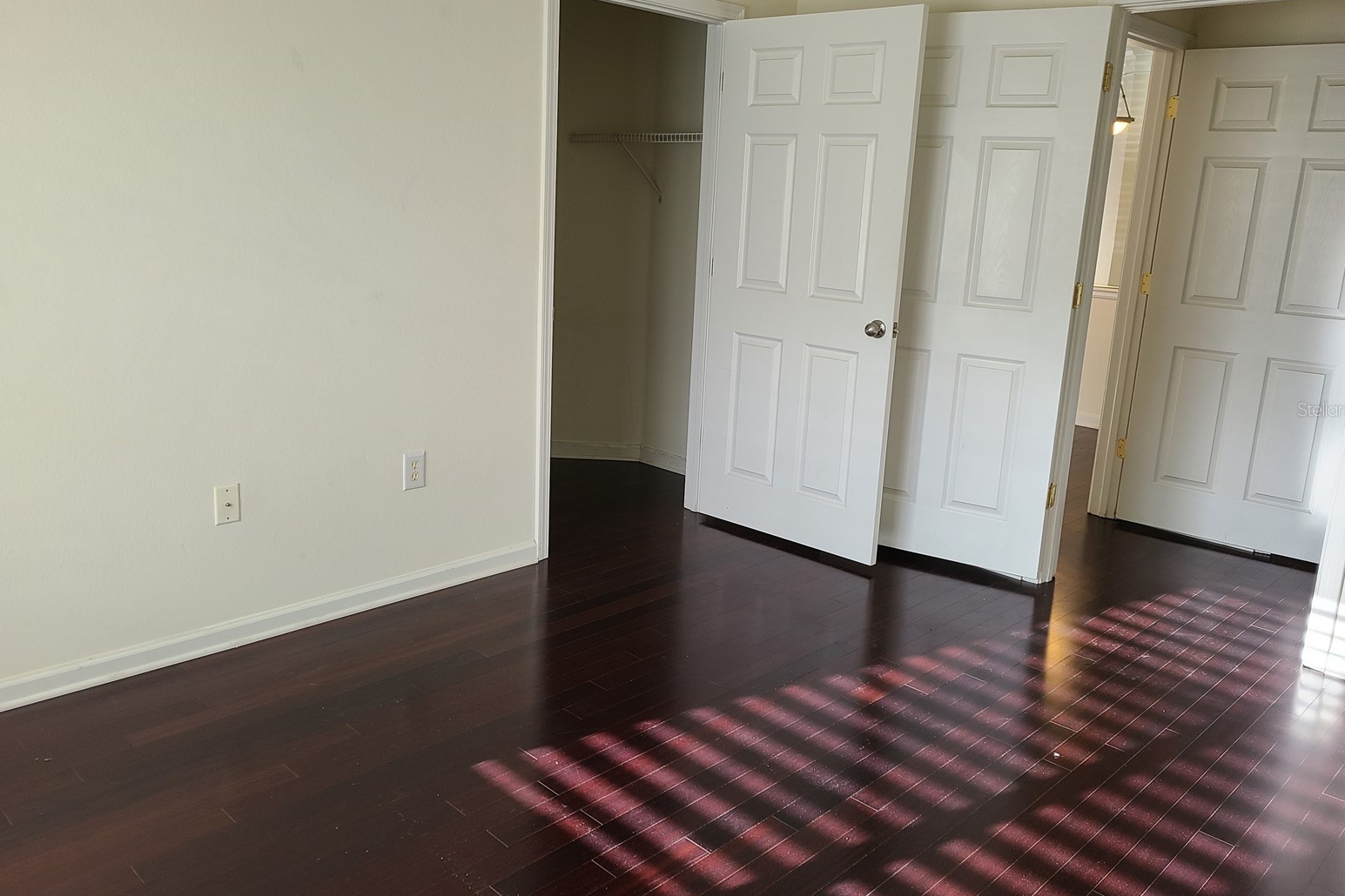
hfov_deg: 65.5
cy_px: 409
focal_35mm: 28
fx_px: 1046
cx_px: 683
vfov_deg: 46.4
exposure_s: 1/60
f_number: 1.8
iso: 64
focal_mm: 5.4
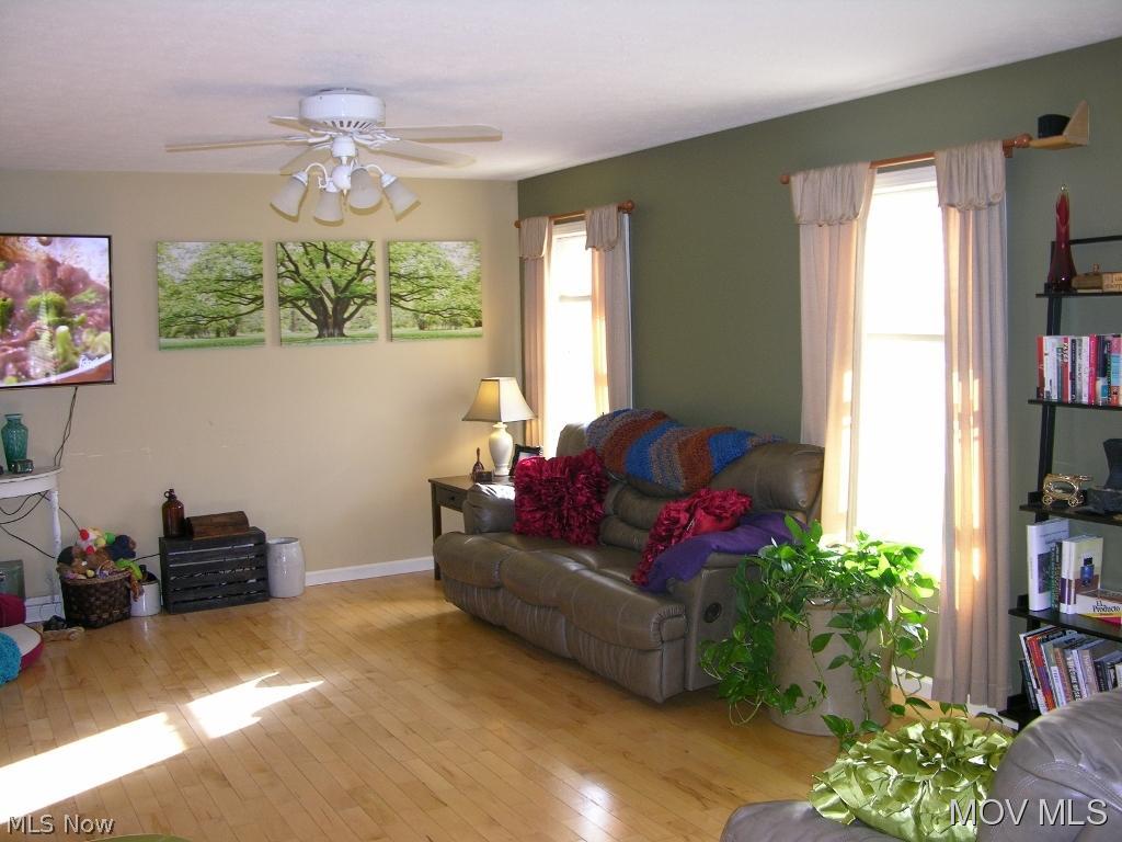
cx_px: 561
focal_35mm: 35
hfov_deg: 52.6
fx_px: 1134
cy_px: 421
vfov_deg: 40.7
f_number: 2.8
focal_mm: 8.9
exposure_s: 1/30
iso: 100
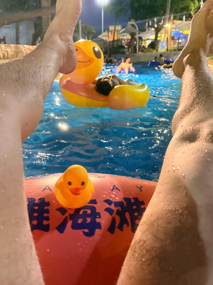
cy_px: 107
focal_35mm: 31
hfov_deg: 45.4
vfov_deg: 57.6
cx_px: 93
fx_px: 254
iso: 640
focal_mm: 6.76
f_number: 1.78
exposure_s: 1/33
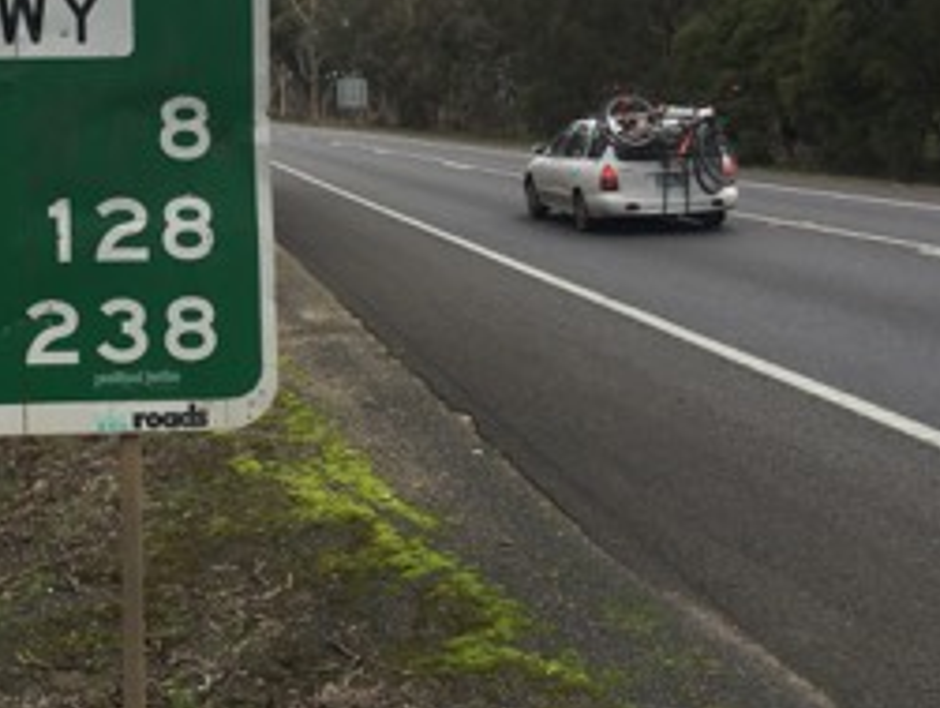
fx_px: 1632
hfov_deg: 31.1
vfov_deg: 24.4
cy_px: 247
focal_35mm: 60
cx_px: 154
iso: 32
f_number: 2.2
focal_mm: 4.15
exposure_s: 1/220
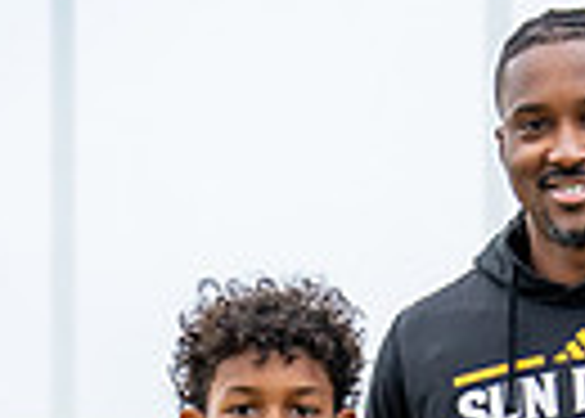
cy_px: 848
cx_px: 539
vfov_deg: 5.1
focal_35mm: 279
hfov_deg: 7.2
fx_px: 4638
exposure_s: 1/1250
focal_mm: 50
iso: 320
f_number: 1.2
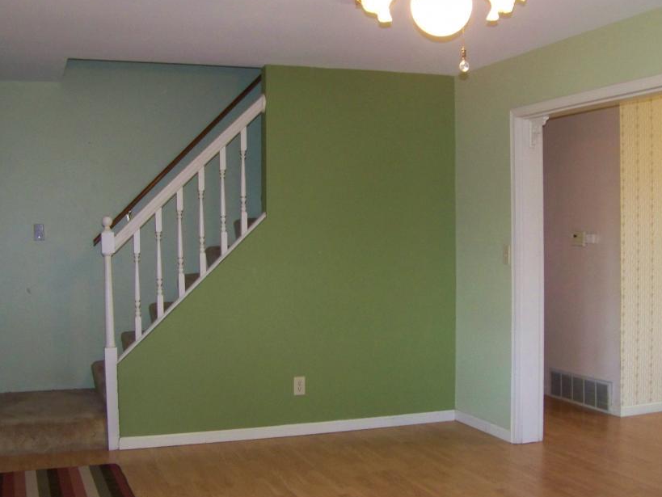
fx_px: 861
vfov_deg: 32.2
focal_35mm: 45
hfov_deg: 42.0
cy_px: 264
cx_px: 348
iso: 200
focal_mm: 5.85
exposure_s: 1/30
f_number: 2.8
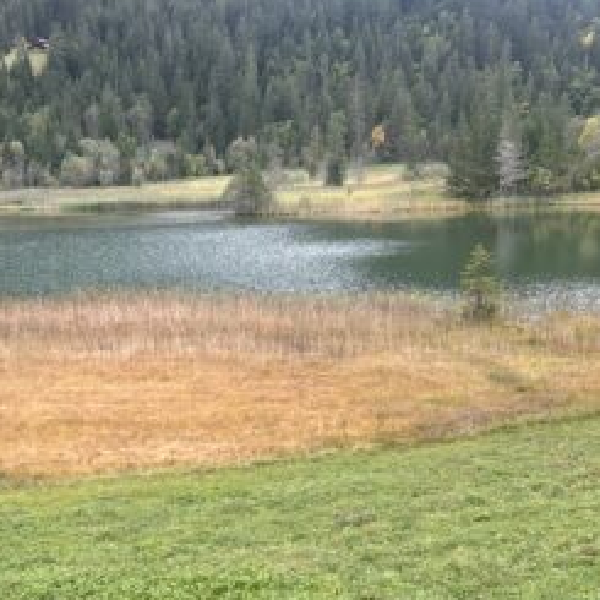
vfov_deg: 35.1
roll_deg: +1.7
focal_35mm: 48
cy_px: 389
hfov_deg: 35.1
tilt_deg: -14.1
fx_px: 941
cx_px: 216
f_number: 1.5
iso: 50
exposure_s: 1/346
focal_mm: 5.7
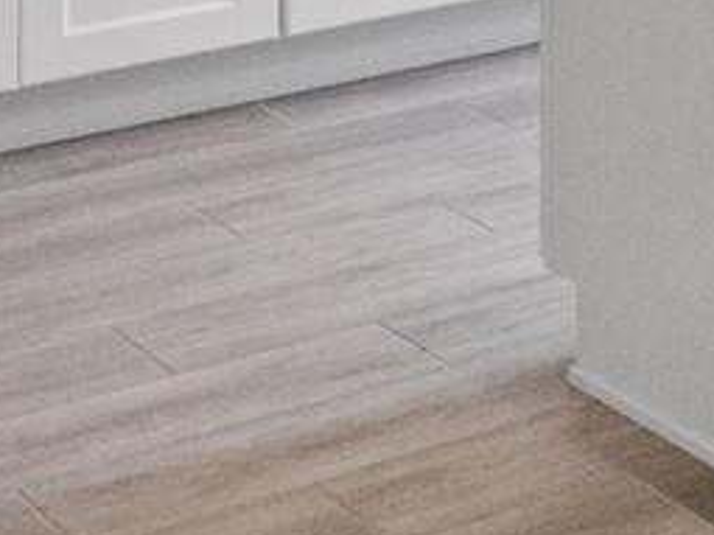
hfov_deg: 13.3
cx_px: 1142
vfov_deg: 9.6
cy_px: -725
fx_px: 2845
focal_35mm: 138
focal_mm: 11
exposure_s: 1/50
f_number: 9
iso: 3200
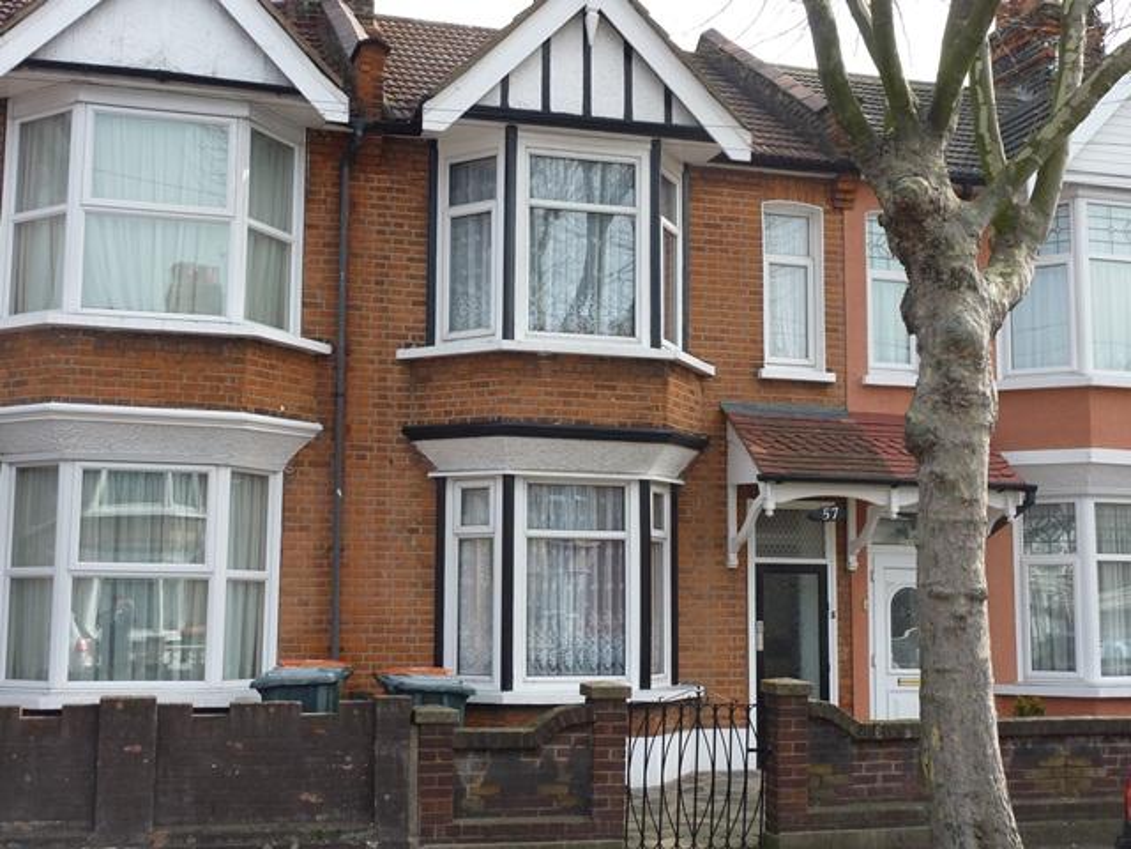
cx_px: 566
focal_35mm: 45
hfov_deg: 42.1
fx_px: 1470
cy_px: 424
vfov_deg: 32.2
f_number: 4
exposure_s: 1/200
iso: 80
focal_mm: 7.3
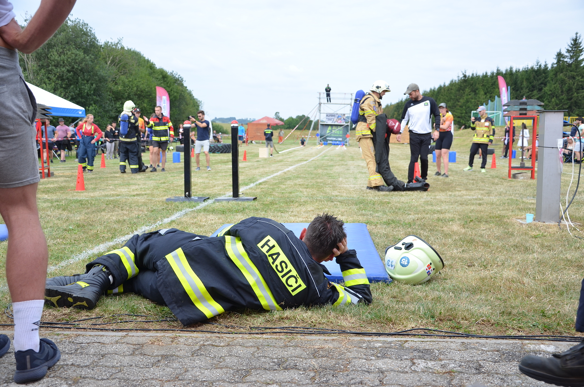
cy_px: 194
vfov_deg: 36.7
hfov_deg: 53.2
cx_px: 292
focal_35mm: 36
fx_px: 583
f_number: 3.8
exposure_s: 1/500
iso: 125
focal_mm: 24
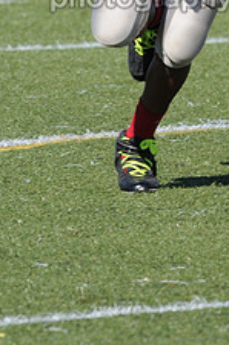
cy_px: -75
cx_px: 247
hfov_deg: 1.2
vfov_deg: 1.8
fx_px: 11119
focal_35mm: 1160
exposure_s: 1/500
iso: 200
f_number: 8
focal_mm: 300
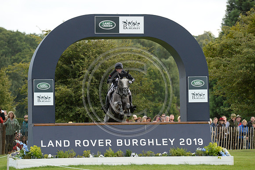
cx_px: 128
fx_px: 2619
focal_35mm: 370
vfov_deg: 3.7
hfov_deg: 5.6
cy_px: 85
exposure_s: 1/800
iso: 2000
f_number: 9
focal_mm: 370
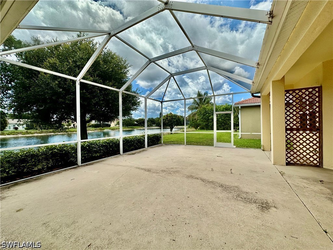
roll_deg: +1.0
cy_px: 125
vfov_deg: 85.7
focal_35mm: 14
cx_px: 166
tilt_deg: +0.2
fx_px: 135
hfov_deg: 102.1
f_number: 2.2
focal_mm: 2.22
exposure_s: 1/1553
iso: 50
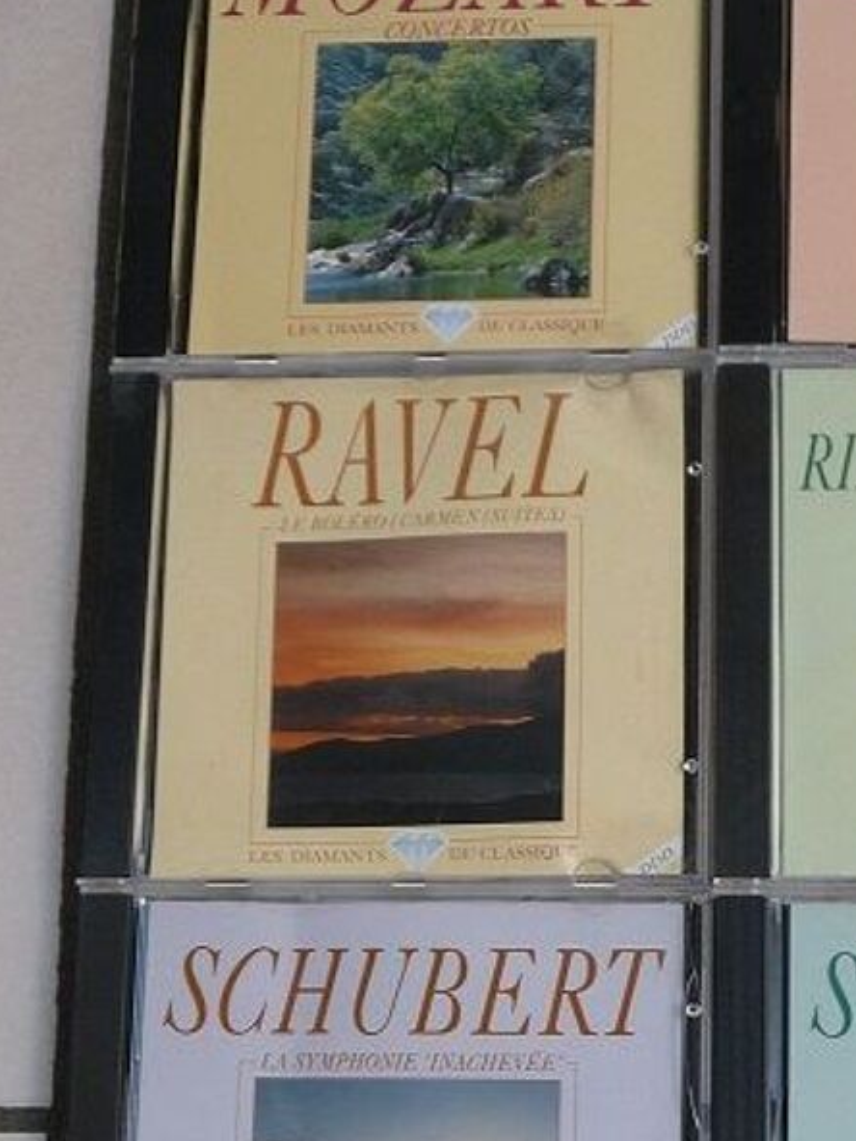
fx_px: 2077
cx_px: 675
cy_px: 961
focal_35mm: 63
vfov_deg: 29.8
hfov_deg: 23.0
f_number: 3.3
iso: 125
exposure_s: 1/30
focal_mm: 4.7
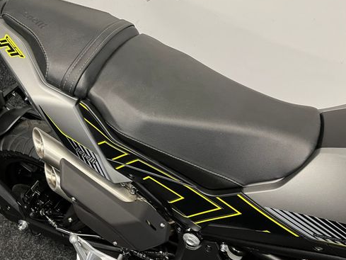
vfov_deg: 41.6
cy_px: 103
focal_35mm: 34
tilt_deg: -46.1
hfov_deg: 53.2
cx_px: 124
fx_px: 340
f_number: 1.6
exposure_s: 1/50
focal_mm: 5.1
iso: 125
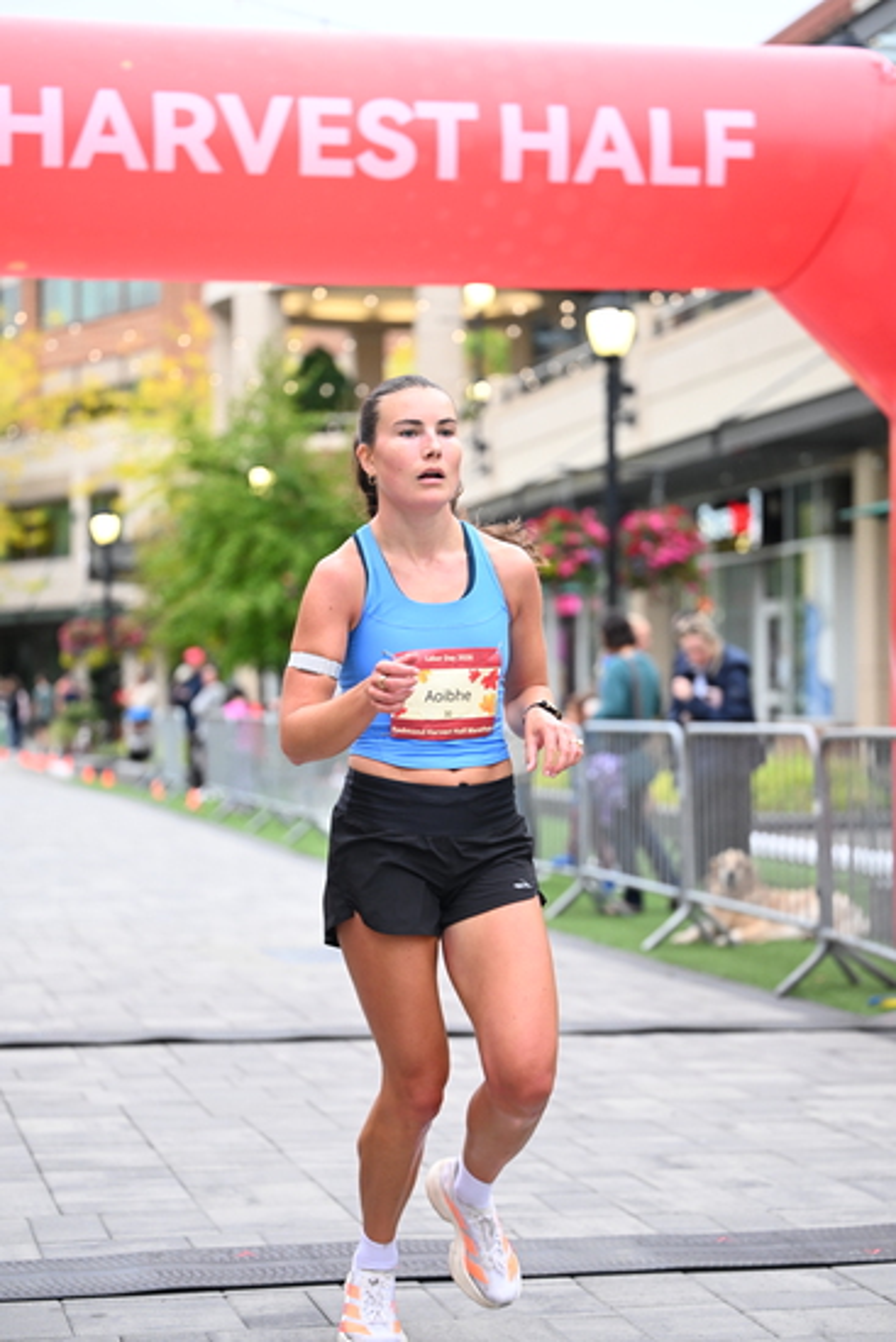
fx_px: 2873
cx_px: 448
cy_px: 671
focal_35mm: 77
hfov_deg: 17.7
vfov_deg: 26.3
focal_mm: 77
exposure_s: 1/800
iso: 1600
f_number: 2.8
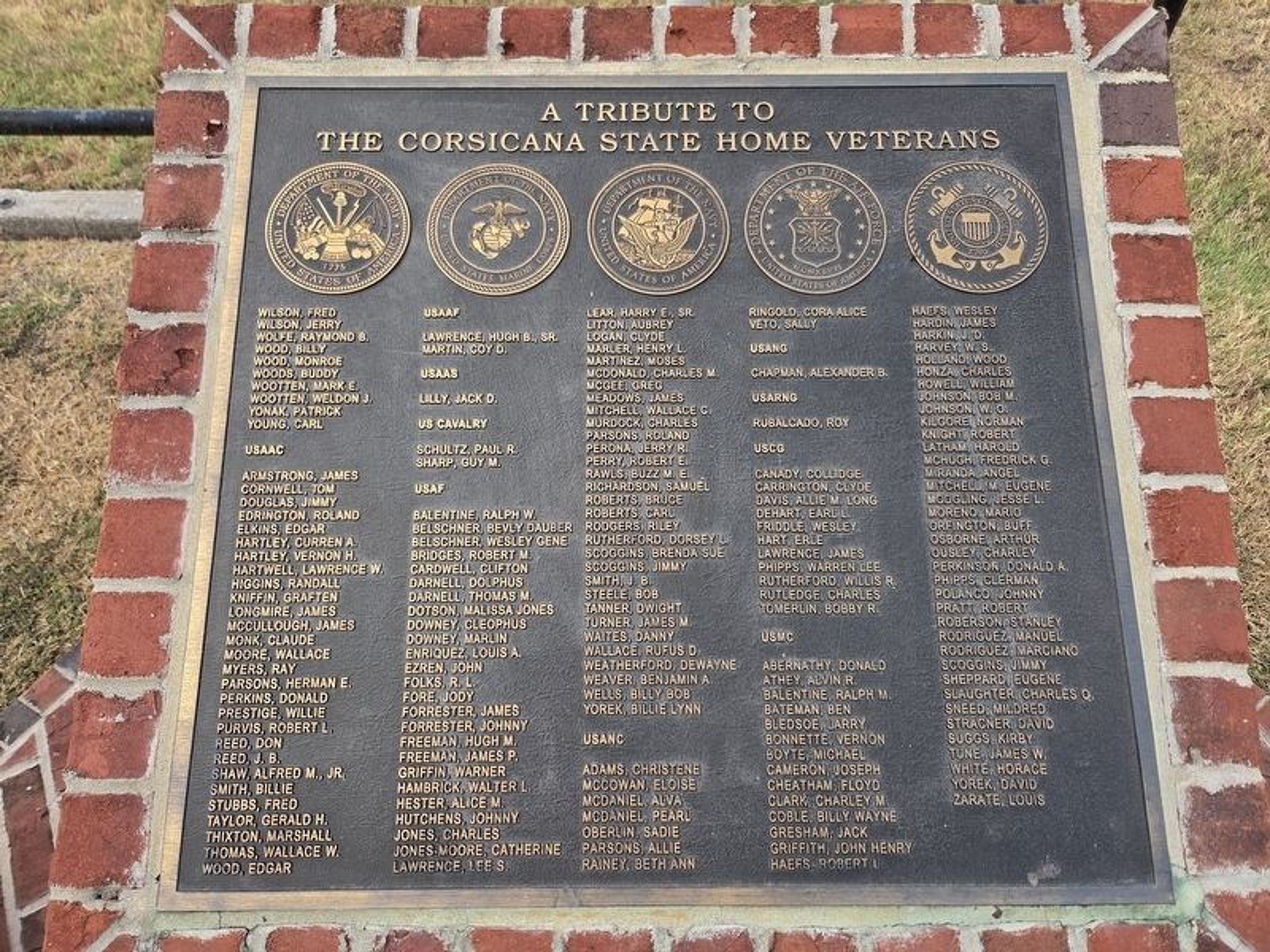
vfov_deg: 58.9
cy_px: 476
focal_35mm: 23
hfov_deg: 73.9
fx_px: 844
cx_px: 635
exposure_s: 1/1192
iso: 80
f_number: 1.8
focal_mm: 5.4
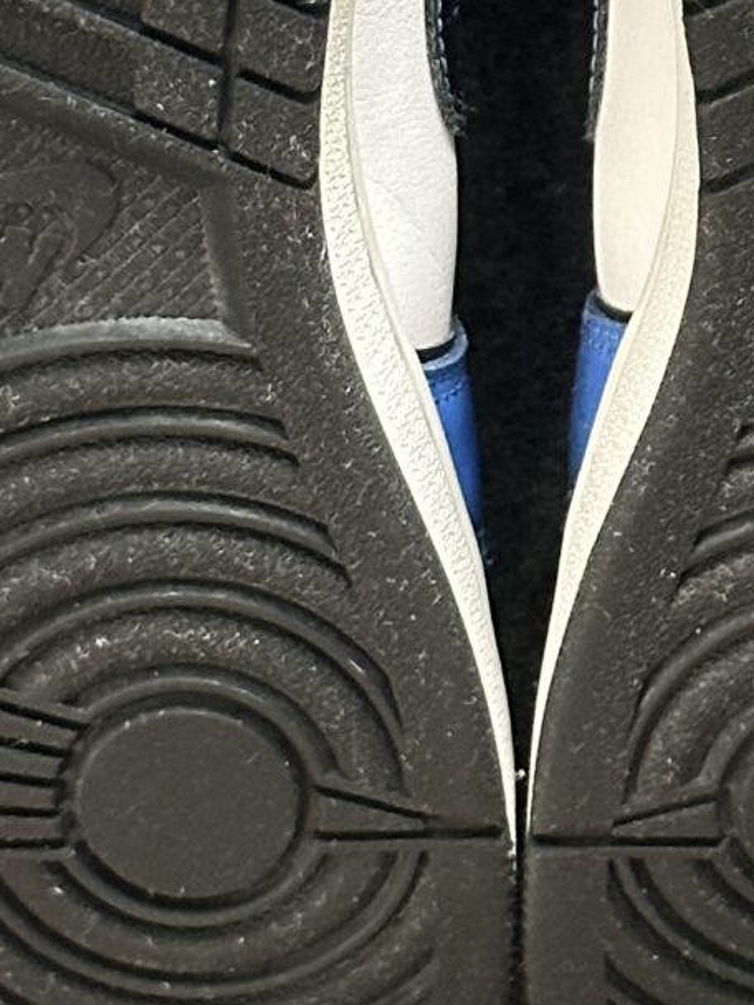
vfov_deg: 9.8
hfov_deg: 7.3
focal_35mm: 202
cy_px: 367
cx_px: 529
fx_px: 5867
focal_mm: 6.86
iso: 640
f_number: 1.78
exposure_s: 1/21
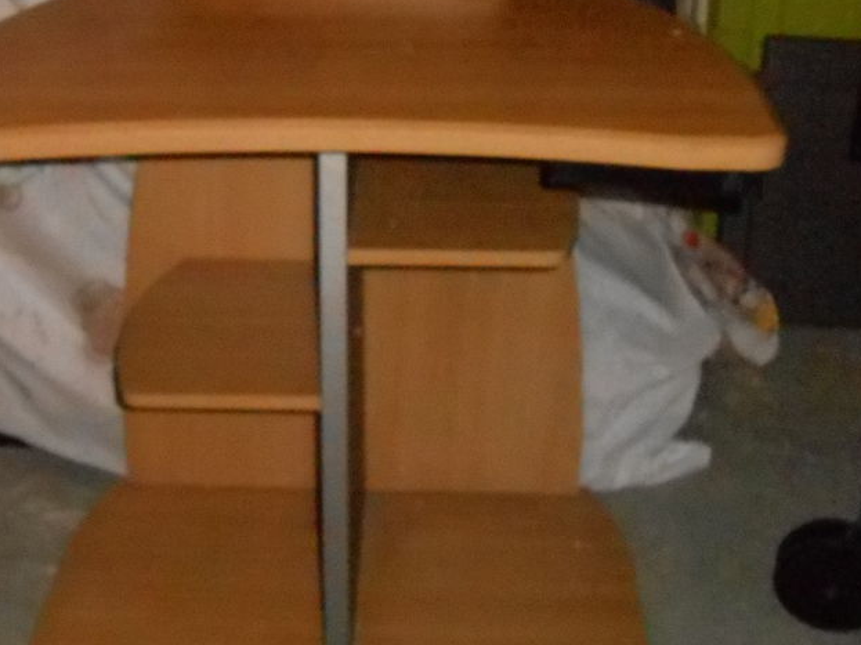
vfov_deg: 24.0
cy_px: 291
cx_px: 332
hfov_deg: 31.6
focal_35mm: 61
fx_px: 1517
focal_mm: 6.8
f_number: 13.2
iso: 1600
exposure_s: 1/30
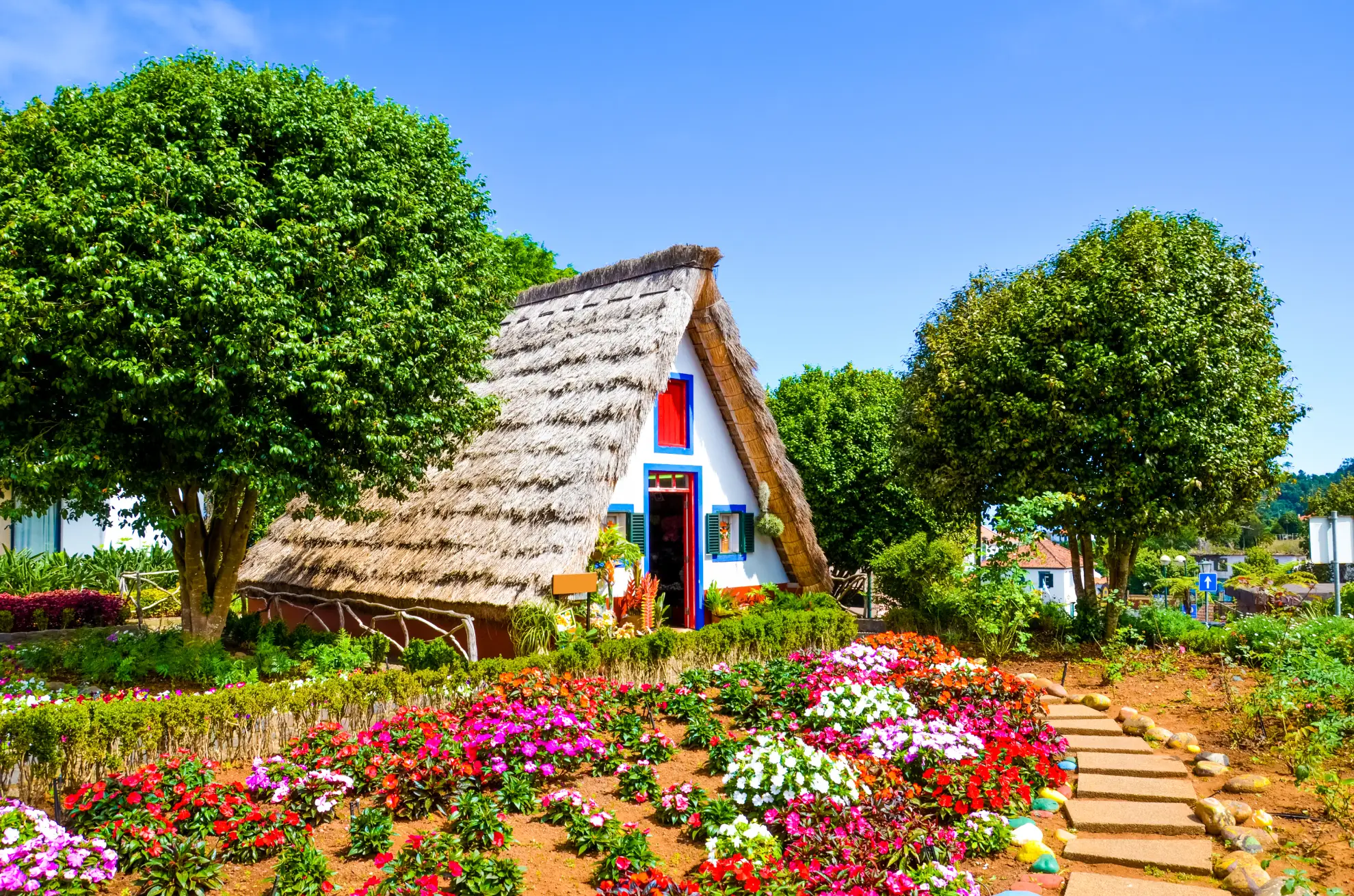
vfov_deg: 47.7
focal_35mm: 27
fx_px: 1013
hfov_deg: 67.5
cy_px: 448
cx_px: 677
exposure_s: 1/320
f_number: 9
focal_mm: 18
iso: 160
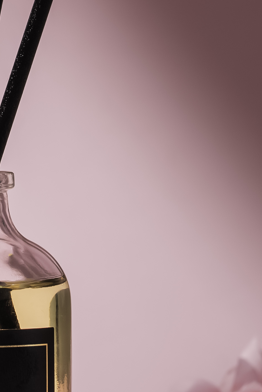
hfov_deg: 4.4
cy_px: -75
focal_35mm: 312
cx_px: -32
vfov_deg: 6.6
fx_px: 3403
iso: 200
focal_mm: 90
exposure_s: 1/80
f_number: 8
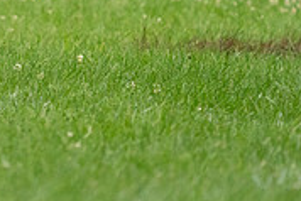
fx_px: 7916
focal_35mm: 946
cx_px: -74
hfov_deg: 2.2
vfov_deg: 1.5
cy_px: -77
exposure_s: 1/1600
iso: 6400
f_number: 5.6
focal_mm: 291
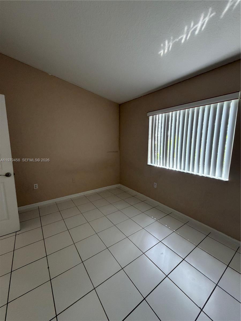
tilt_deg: -8.6
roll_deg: -0.8
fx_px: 130
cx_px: 120
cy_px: 160
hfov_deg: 85.7
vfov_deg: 102.1
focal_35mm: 14
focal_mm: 2.22
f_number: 2.2
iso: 320
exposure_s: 1/120
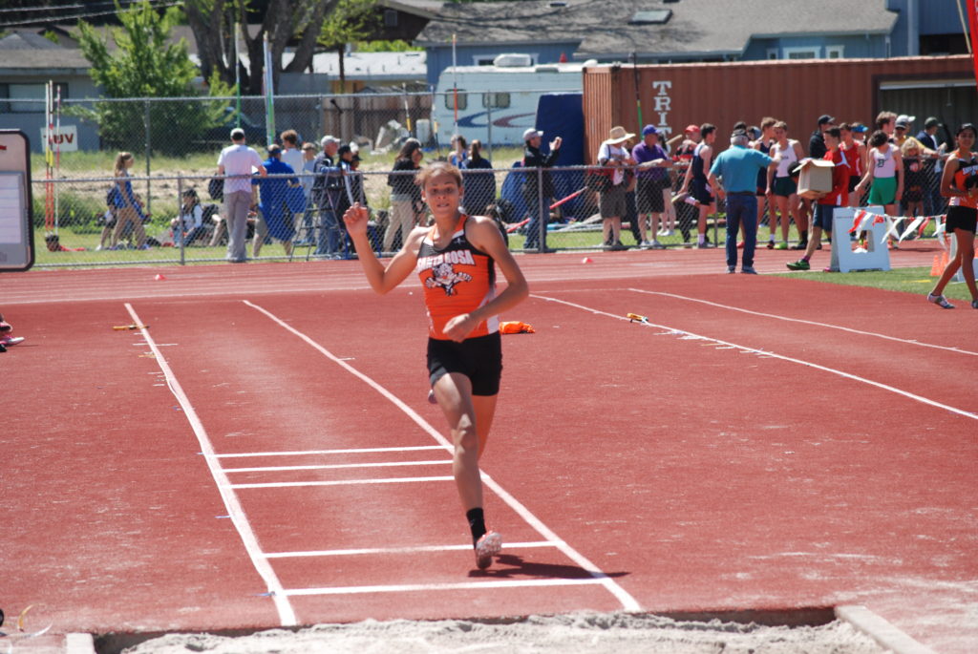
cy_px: 327
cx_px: 489
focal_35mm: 202
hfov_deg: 10.1
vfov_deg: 6.8
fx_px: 5507
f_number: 7.1
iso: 400
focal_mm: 135
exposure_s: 1/800
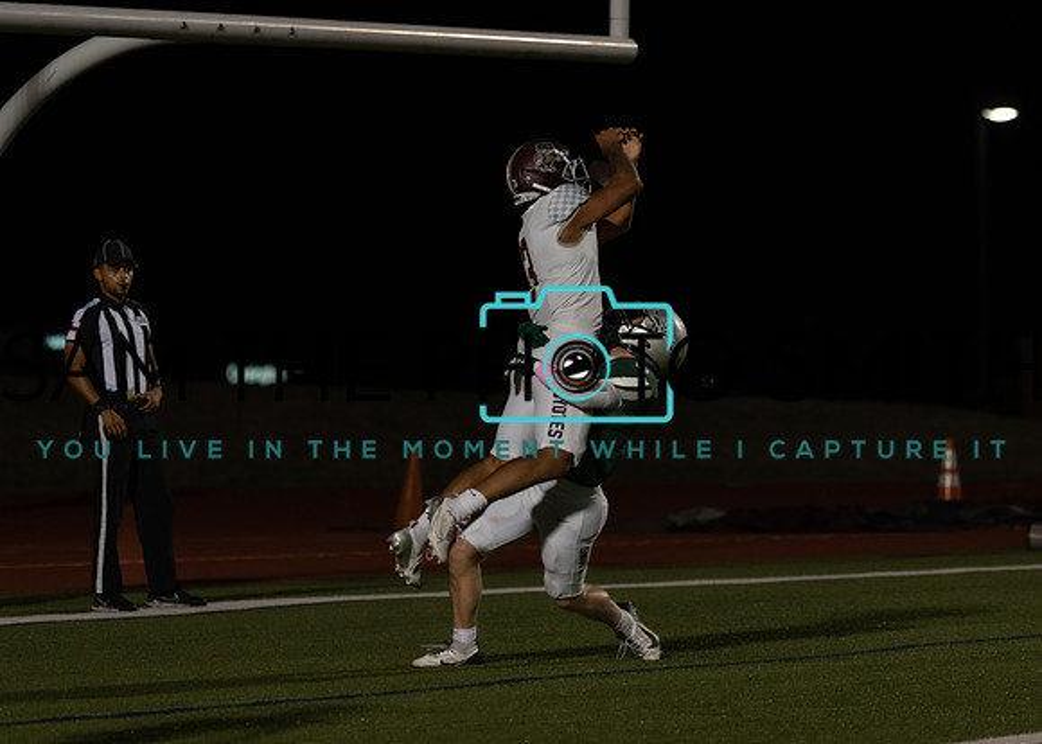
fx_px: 6610
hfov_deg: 9.0
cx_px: 614
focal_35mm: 223
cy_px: 191
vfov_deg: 6.4
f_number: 2.8
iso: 1000
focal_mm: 137
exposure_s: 1/1000
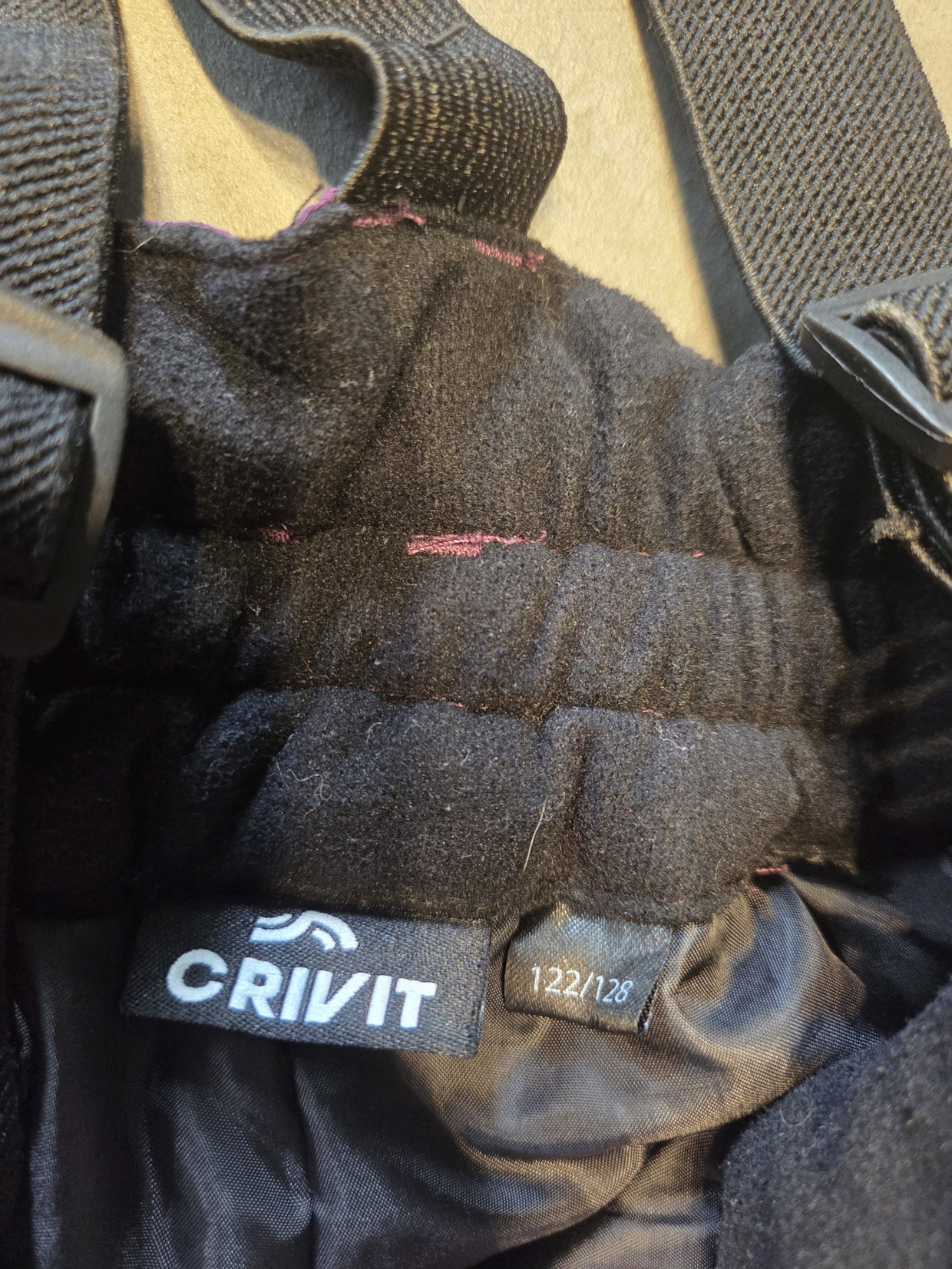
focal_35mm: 23
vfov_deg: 73.9
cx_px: 476
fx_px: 843
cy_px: 634
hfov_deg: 58.9
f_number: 1.8
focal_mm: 5.4
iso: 1600
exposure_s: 1/100
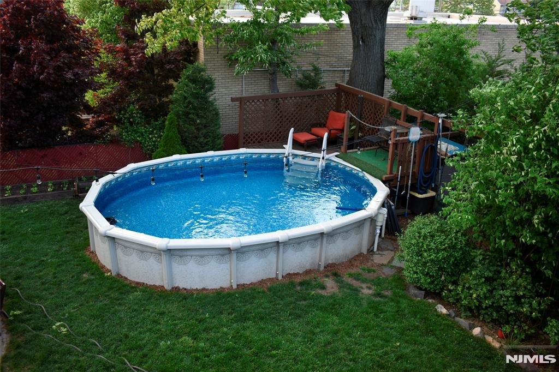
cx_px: 280
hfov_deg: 61.9
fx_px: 466
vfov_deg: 43.6
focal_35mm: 30
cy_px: 186
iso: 450
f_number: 3.8
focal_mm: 20
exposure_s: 1/250
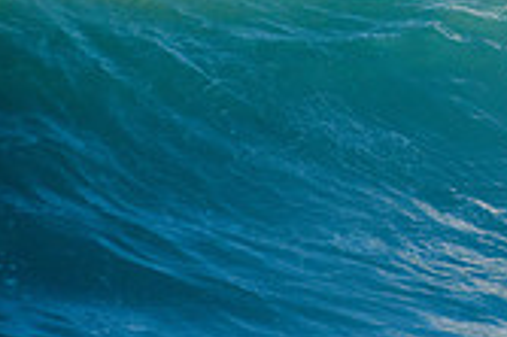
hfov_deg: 1.2
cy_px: -11
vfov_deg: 0.8
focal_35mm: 1741
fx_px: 24495
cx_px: 820
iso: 400
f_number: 5.6
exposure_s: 1/1600
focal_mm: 500
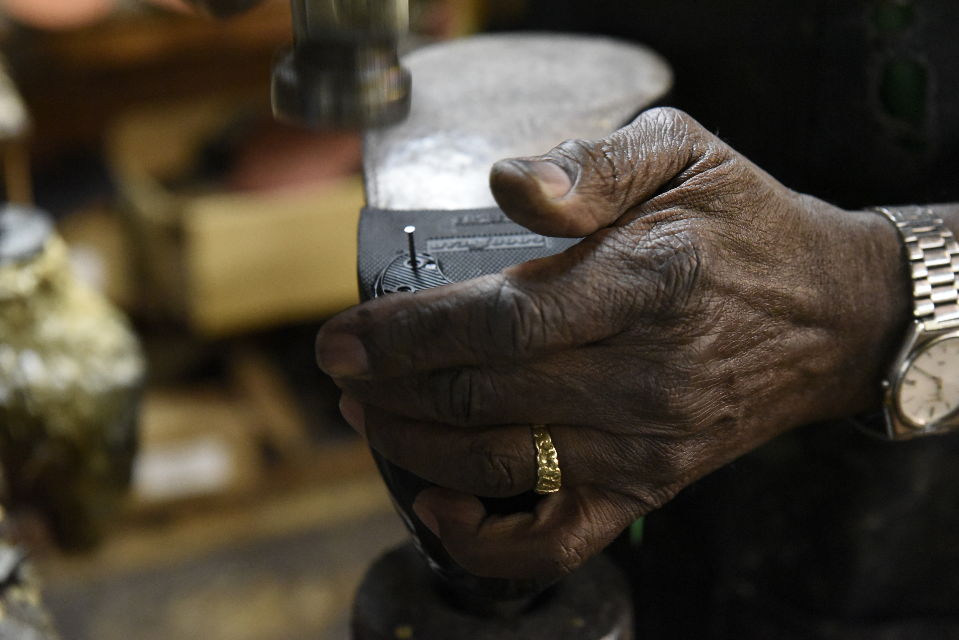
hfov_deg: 28.8
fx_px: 1865
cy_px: 320
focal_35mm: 70
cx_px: 480
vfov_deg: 19.5
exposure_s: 1/100
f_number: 5.6
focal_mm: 70
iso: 10000
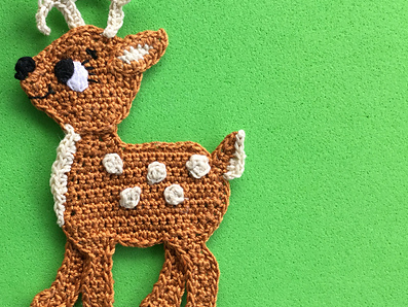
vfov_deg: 29.1
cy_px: 145
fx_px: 590
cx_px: 113
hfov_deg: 37.4
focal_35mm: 50
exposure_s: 1/100
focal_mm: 3.3
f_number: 2.4
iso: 25
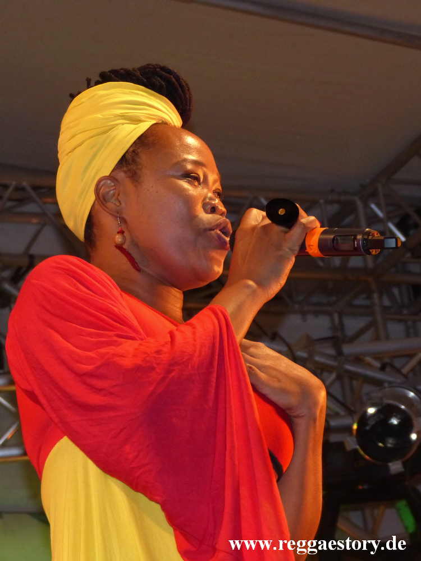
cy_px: 280
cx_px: 210
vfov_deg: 14.8
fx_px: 2157
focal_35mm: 133
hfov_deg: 11.1
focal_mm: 23.9
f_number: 2.8
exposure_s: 1/60
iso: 400
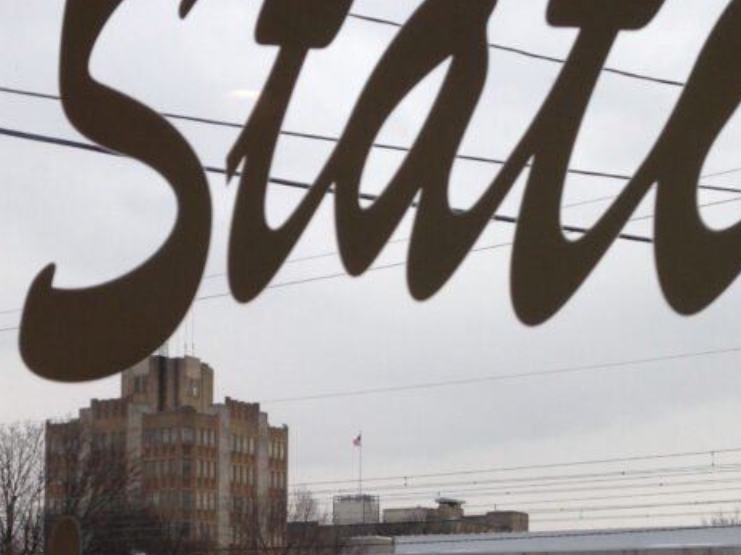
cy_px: 565
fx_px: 1562
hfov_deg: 26.5
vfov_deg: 19.5
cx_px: 235
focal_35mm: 73
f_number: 2.4
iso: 50
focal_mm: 4.12
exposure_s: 1/321
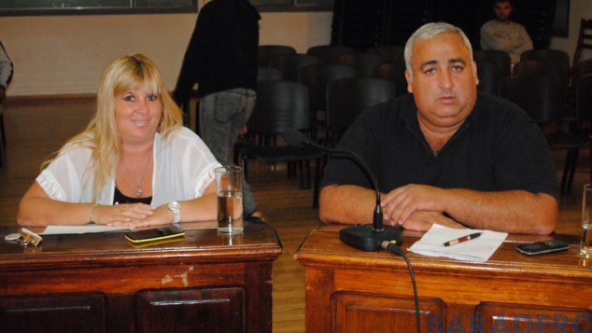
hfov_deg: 37.5
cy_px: 161
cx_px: 298
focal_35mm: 56
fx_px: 872
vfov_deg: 21.6
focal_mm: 35
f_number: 5.6
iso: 1600
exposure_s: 1/50
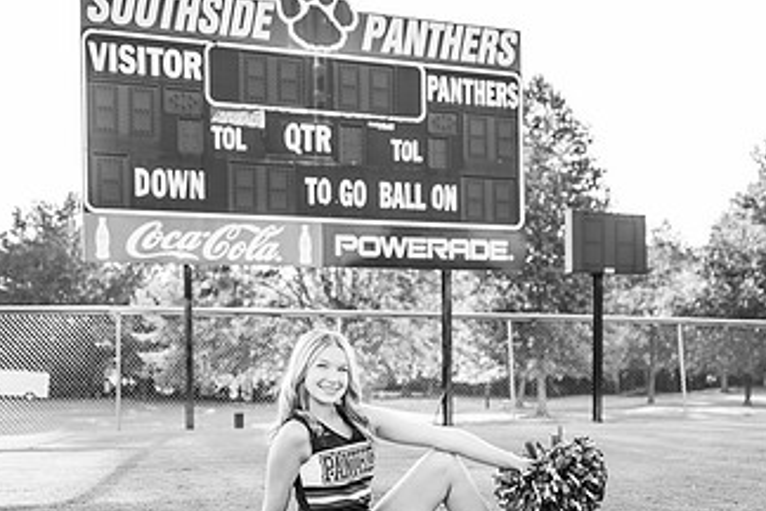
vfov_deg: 30.7
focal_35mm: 43
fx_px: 915
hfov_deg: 45.4
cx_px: 385
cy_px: 377
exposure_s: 1/500
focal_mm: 24
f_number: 2
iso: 125
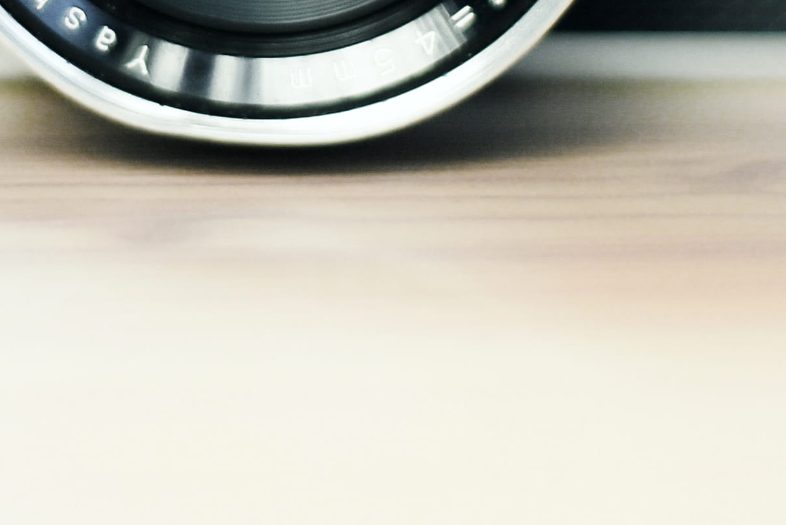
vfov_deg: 5.5
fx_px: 5373
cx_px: 302
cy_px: -522
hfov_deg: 8.4
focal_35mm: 246
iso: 400
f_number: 1.8
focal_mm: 50
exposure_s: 1/320
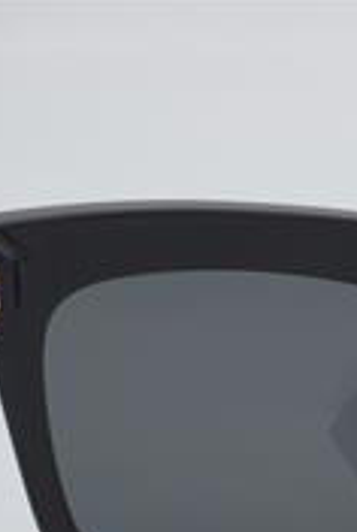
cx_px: 536
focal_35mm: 170
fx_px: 2519
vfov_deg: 12.0
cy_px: 396
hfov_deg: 7.9
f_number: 32
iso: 100
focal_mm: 50
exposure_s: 1/4
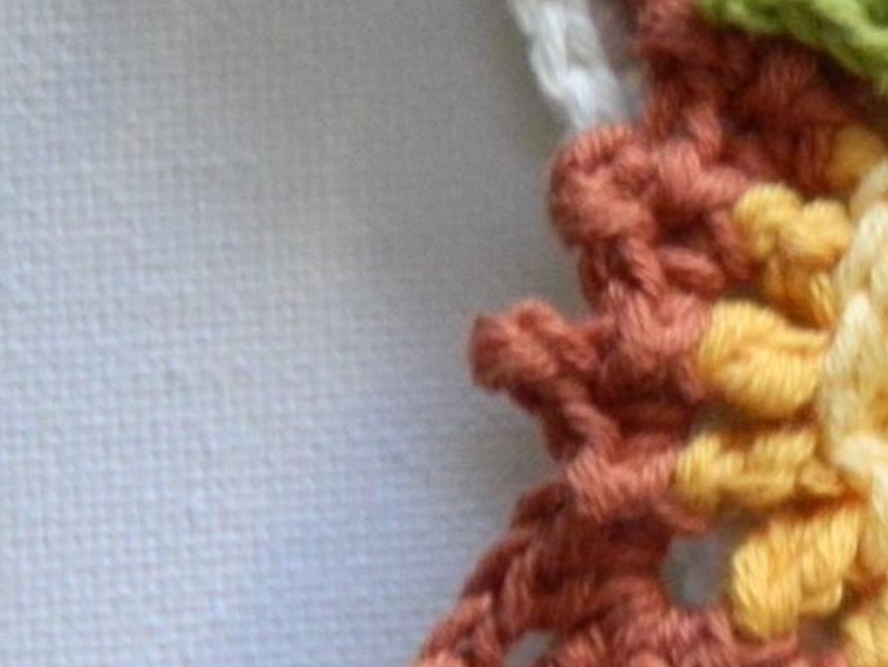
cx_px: 1523
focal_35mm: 566
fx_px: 14526
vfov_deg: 2.6
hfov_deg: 3.5
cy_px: 421
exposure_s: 1/25
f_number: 4.9
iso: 400
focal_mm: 27
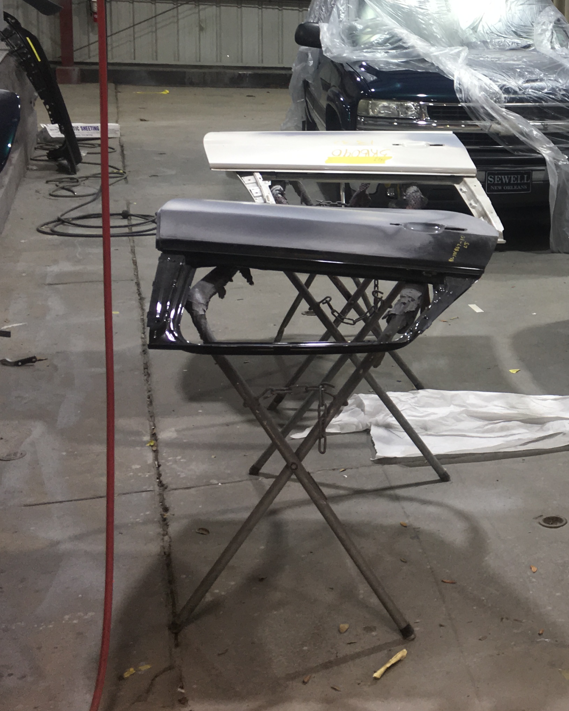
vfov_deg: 33.2
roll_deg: -3.2
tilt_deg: -9.4
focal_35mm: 56
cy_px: 217
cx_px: 598
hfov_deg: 25.5
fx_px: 1179
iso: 25
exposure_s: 1/30
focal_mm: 4.15
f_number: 2.2
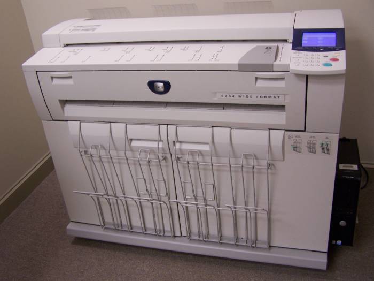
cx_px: 187
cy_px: 140
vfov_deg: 37.7
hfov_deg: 49.0
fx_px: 411
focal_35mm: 38
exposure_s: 1/30
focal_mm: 6.3
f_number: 2.8
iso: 140
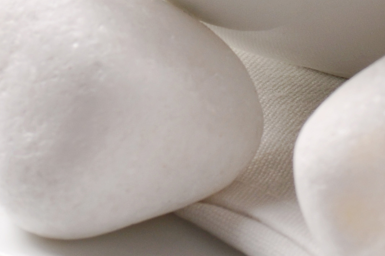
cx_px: 466
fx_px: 7725
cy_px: -303
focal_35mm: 722
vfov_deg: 1.9
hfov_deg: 2.9
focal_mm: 105
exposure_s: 1/100
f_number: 11
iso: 100
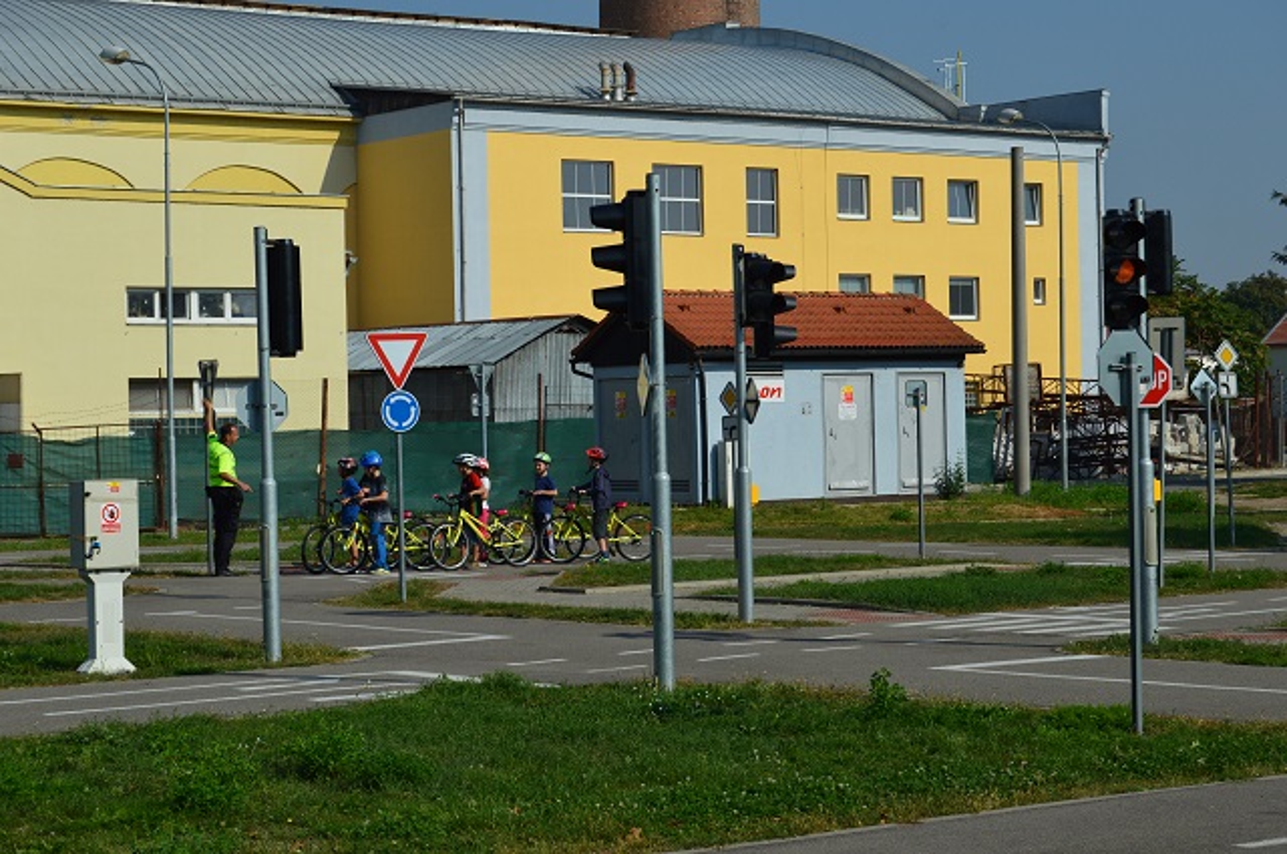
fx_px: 2946
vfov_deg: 16.5
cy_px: 427
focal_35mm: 82
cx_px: 644
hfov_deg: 24.6
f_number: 11
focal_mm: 55
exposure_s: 1/500
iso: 160
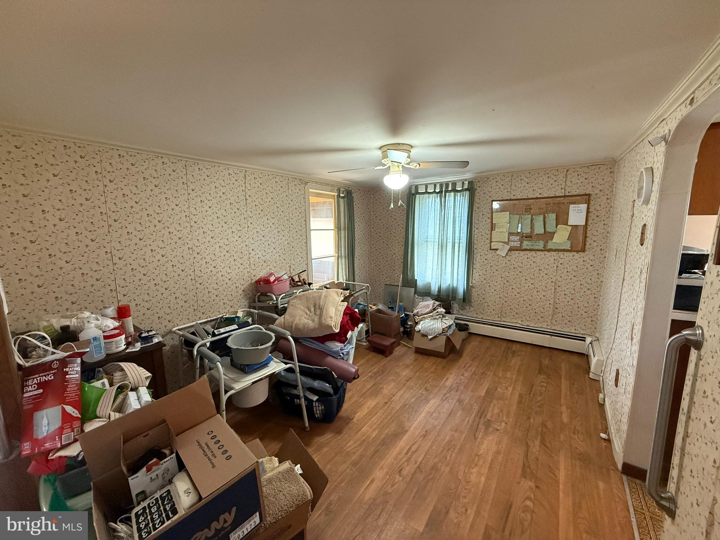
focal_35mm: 14
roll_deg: +0.0
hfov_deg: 102.1
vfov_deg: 85.7
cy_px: 270
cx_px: 360
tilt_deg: -7.5
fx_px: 291
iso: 640
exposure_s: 1/120
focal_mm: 2.22
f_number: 2.2
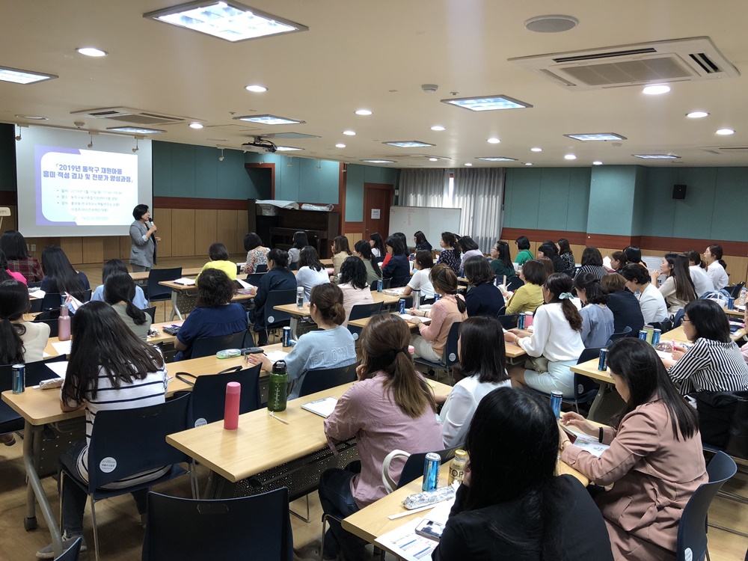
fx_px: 605
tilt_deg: -6.5
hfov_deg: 63.4
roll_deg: -2.2
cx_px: 374
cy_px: 280
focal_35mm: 28
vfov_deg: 49.7
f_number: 1.8
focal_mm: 4
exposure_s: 1/24
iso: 40
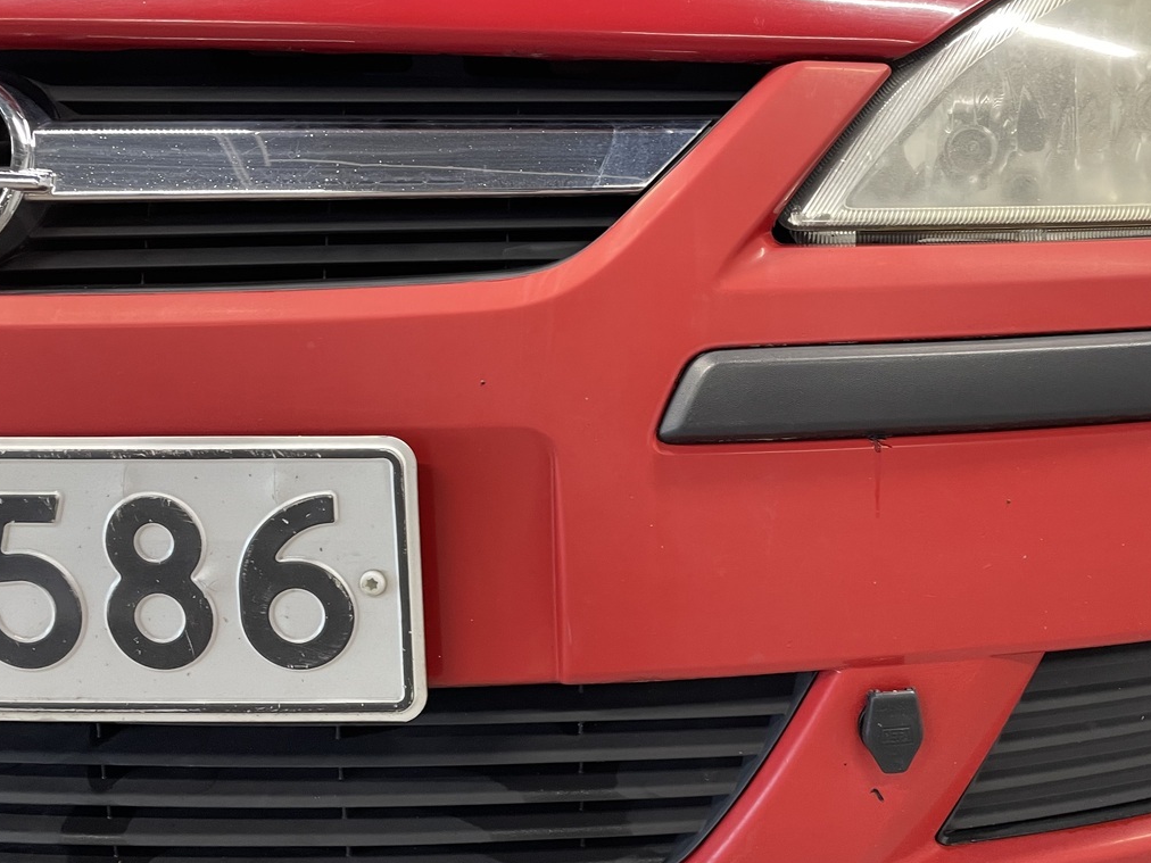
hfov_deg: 49.3
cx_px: 765
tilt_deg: -8.2
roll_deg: +0.1
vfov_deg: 38.6
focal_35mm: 37
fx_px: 1230
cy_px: 459
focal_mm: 4.2
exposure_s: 1/50
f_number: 1.6
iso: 200
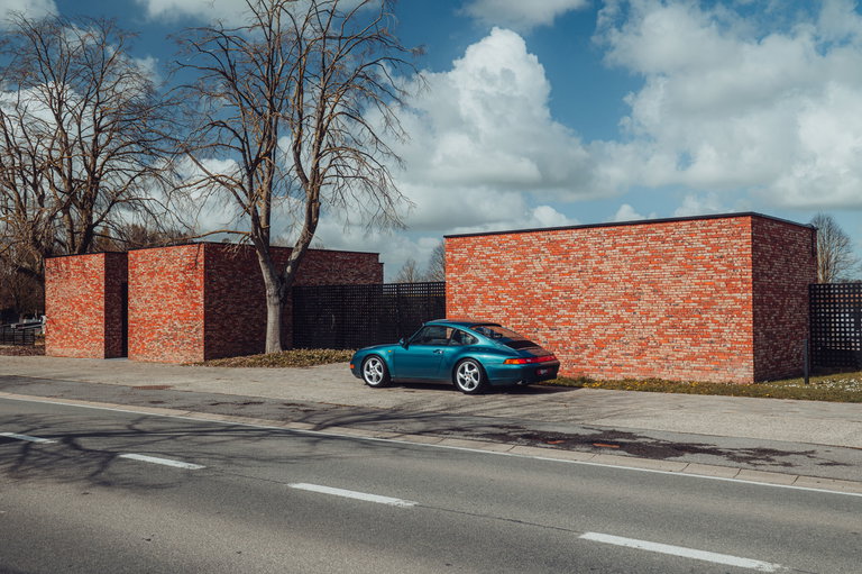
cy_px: 287
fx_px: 837
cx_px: 431
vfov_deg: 37.8
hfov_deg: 54.5
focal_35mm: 35
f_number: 7.1
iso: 100
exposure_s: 1/200
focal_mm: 35
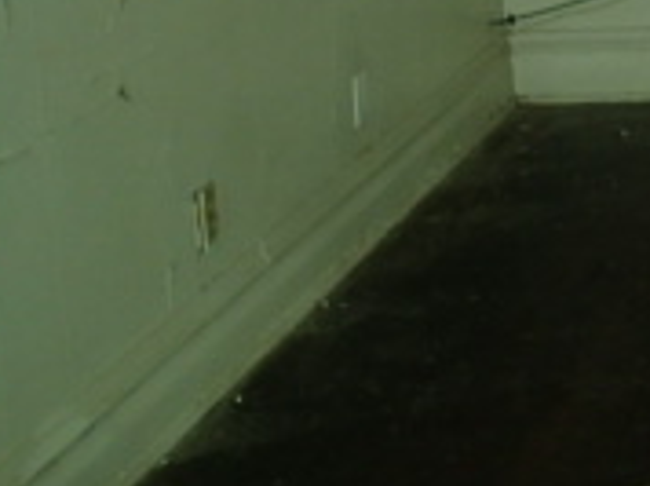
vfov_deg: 15.3
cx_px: 1117
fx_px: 1688
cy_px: -201
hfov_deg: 18.0
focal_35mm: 90
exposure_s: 1/30
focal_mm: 4.5
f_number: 2
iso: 200
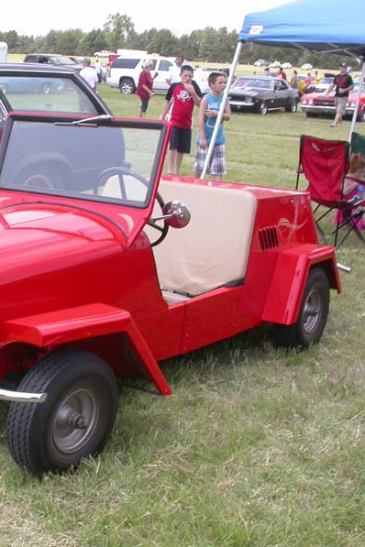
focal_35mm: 53
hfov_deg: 24.9
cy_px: 273
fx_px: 806
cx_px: 52
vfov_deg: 37.5
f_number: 6
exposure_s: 1/197
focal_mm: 7.85
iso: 100
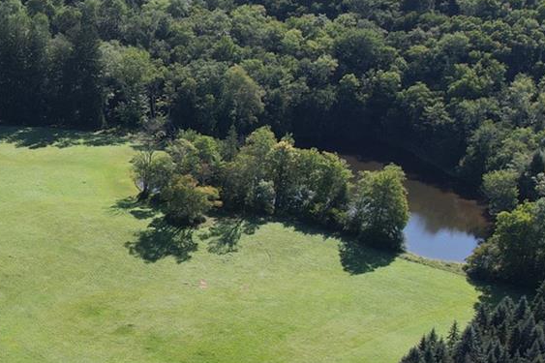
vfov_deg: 17.0
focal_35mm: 80
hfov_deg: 23.4
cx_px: -92
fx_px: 1211
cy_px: 134
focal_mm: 8.38
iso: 100
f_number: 2.8
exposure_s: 1/1250
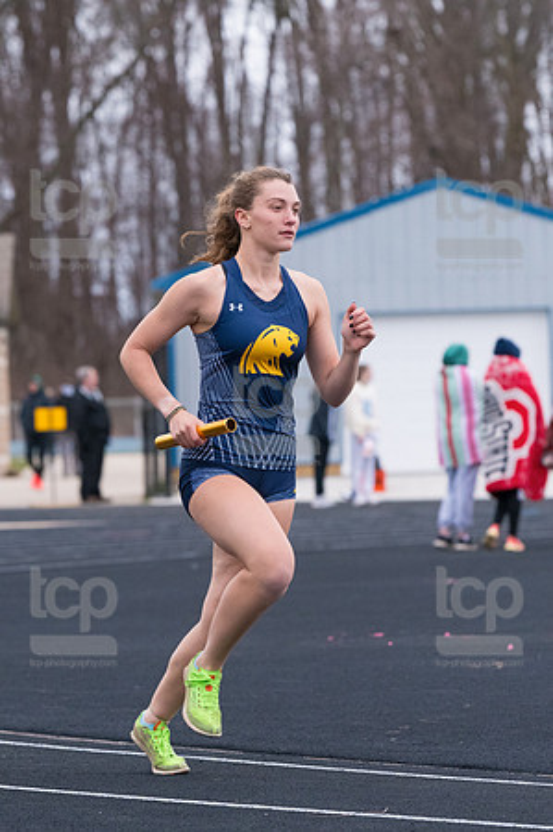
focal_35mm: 240
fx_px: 5542
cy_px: 416
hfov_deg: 5.7
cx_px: 276
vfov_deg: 8.6
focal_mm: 160
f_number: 5
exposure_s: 1/1600
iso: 2000
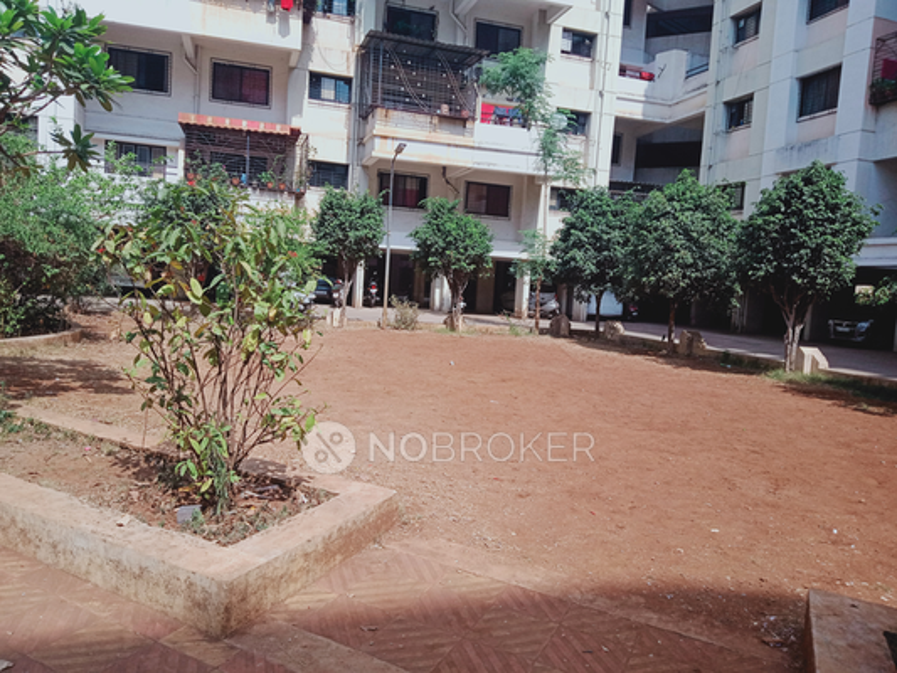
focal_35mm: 28
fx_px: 726
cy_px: 336
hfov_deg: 63.4
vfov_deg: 49.8
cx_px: 448
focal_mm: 3.37
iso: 104
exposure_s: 1/876
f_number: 2.2
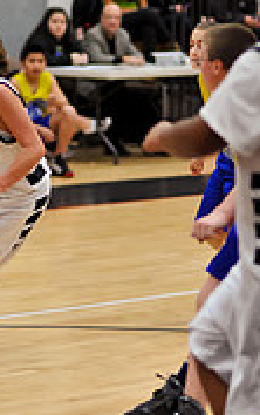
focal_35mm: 220
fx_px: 2488
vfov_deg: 9.5
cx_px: -20
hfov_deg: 6.0
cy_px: 164
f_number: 2
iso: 1100
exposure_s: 1/500
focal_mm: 85
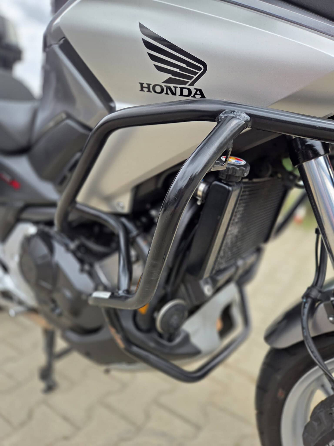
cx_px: 167
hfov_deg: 58.9
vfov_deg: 73.9
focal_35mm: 23
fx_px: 296
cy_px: 223
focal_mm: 5.4
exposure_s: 1/1307
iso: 80
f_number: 1.8
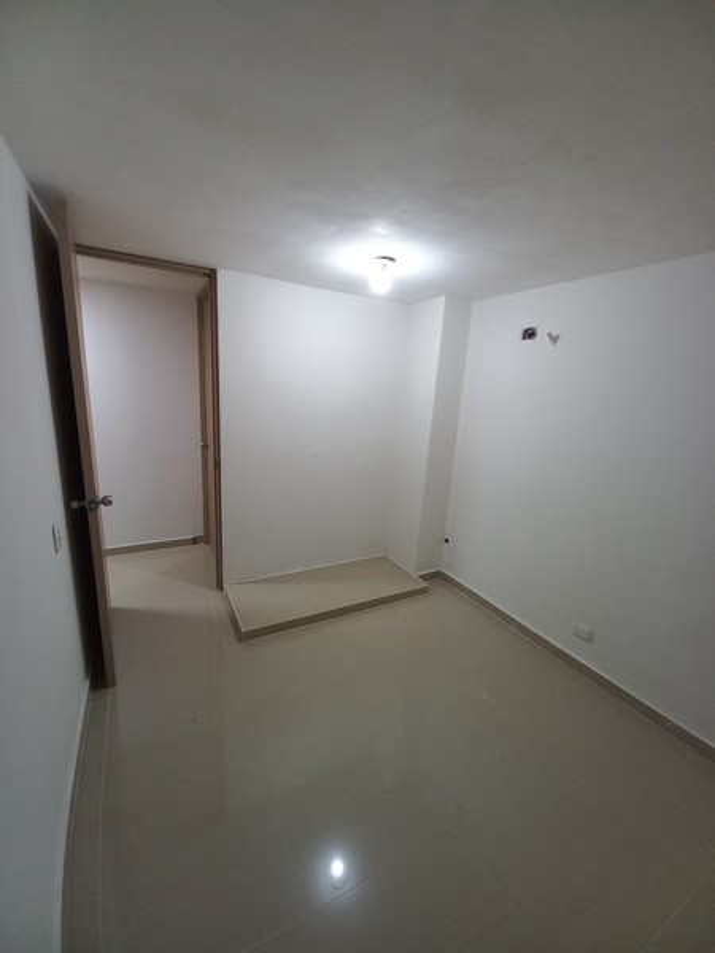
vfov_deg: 106.2
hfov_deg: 89.9
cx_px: 358
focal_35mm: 13
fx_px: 358
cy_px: 476
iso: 125
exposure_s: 1/30
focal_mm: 1.42
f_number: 2.2
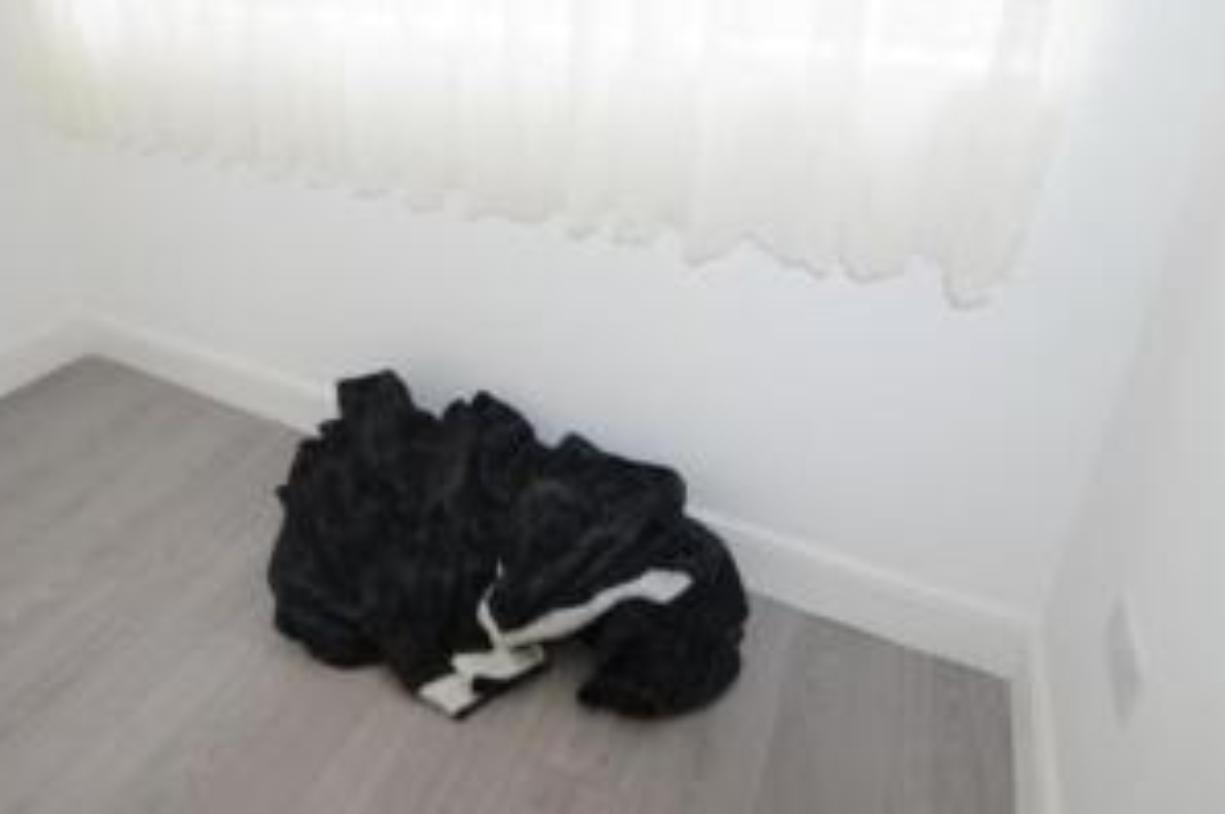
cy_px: 282
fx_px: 816
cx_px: 469
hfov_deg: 72.7
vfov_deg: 52.2
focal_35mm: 24
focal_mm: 10
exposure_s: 1/125
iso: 280
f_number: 3.5
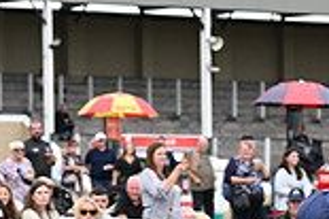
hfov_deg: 5.5
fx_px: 3423
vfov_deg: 3.6
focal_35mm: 375
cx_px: -140
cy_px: 371
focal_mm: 100
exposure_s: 1/1000
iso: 400
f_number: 5
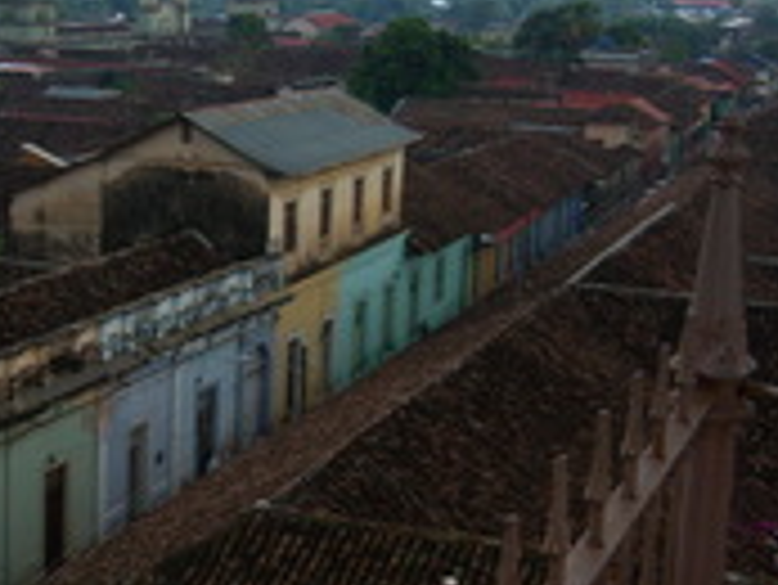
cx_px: 272
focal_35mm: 76
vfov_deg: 19.4
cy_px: 274
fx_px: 1709
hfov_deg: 25.5
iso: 80
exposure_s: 1/320
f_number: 4.8
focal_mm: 7.5
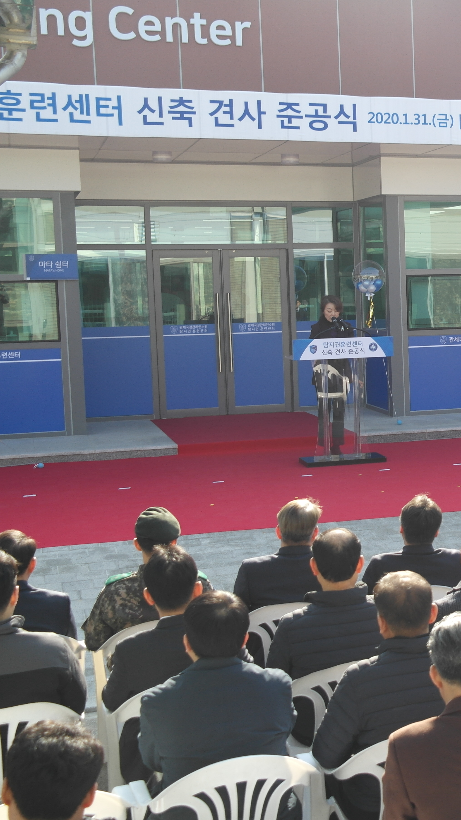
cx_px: 584
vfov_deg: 36.6
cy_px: 410
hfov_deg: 19.6
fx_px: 1239
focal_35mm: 57
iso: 100
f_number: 5
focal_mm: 24
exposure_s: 1/125
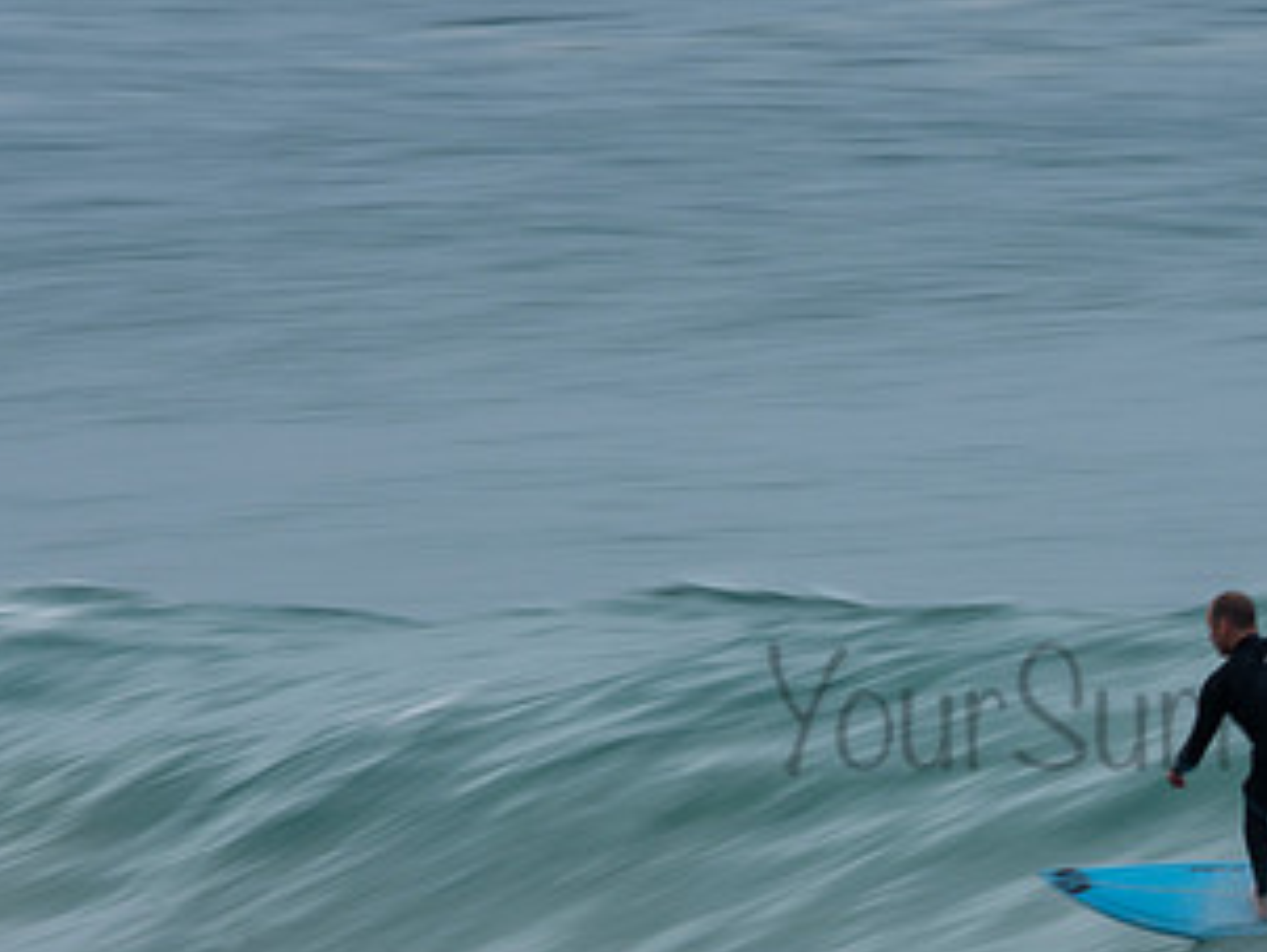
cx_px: 1200
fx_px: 50660
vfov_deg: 1.1
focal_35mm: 1383
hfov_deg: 1.4
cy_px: 673
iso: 100
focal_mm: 500
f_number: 25
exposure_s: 1/25
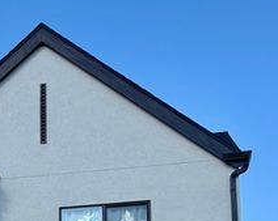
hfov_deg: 23.7
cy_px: 320
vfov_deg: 17.4
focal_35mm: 80
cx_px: 85
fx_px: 657
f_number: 1.6
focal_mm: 5.96
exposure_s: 1/1517
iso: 50
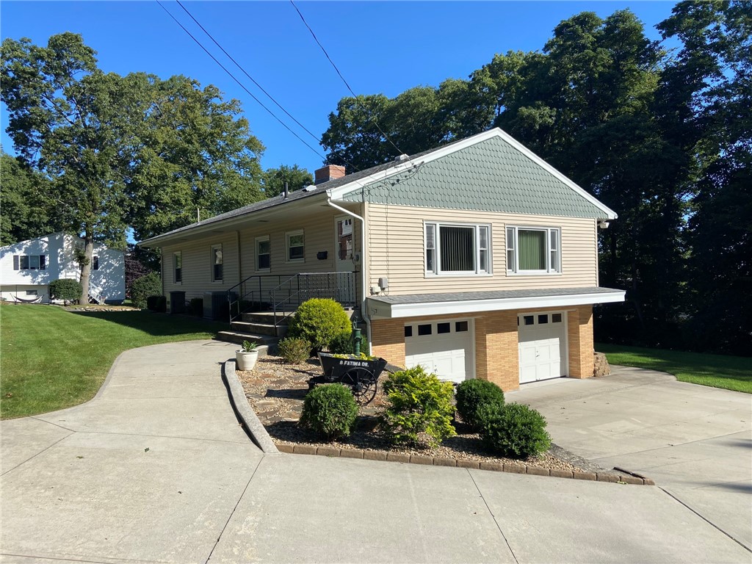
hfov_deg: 67.3
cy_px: 282
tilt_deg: +0.1
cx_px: 376
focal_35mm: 26
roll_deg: +1.3
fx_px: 565
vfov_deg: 53.1
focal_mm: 4.25
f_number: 1.8
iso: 32
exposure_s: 1/2755
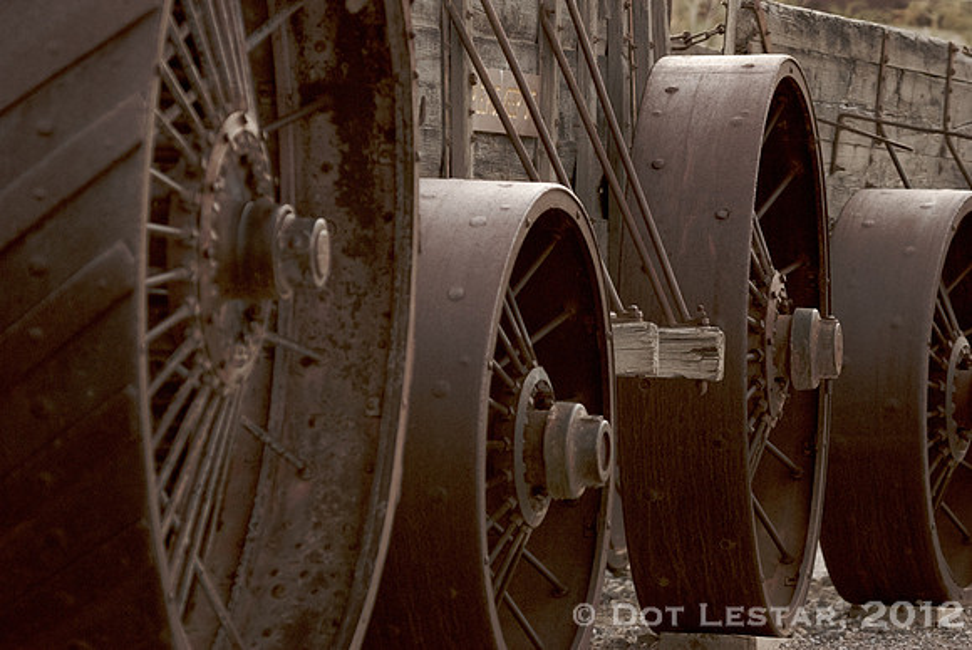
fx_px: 8108
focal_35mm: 300
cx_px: 486
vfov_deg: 4.6
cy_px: 325
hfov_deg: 6.9
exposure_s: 1/320
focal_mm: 200
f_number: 4
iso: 800
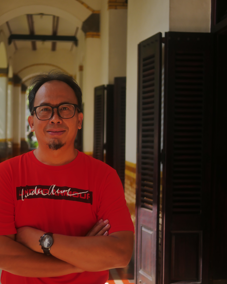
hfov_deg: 28.4
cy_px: 142
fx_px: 445
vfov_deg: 35.4
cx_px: 69
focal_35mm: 53
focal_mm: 20
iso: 100
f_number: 1.7
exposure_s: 1/2000
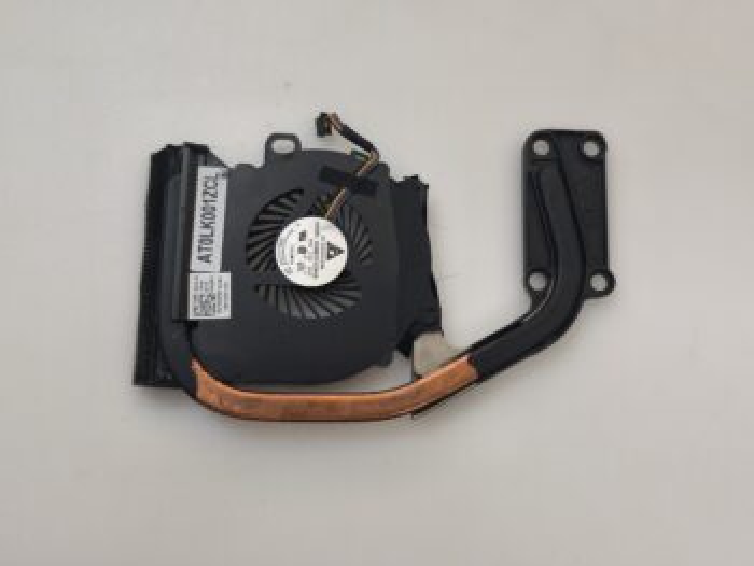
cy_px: 283
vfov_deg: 40.7
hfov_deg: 52.6
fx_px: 763
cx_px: 377
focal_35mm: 35
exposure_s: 1/50
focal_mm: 6.57
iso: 320
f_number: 1.6
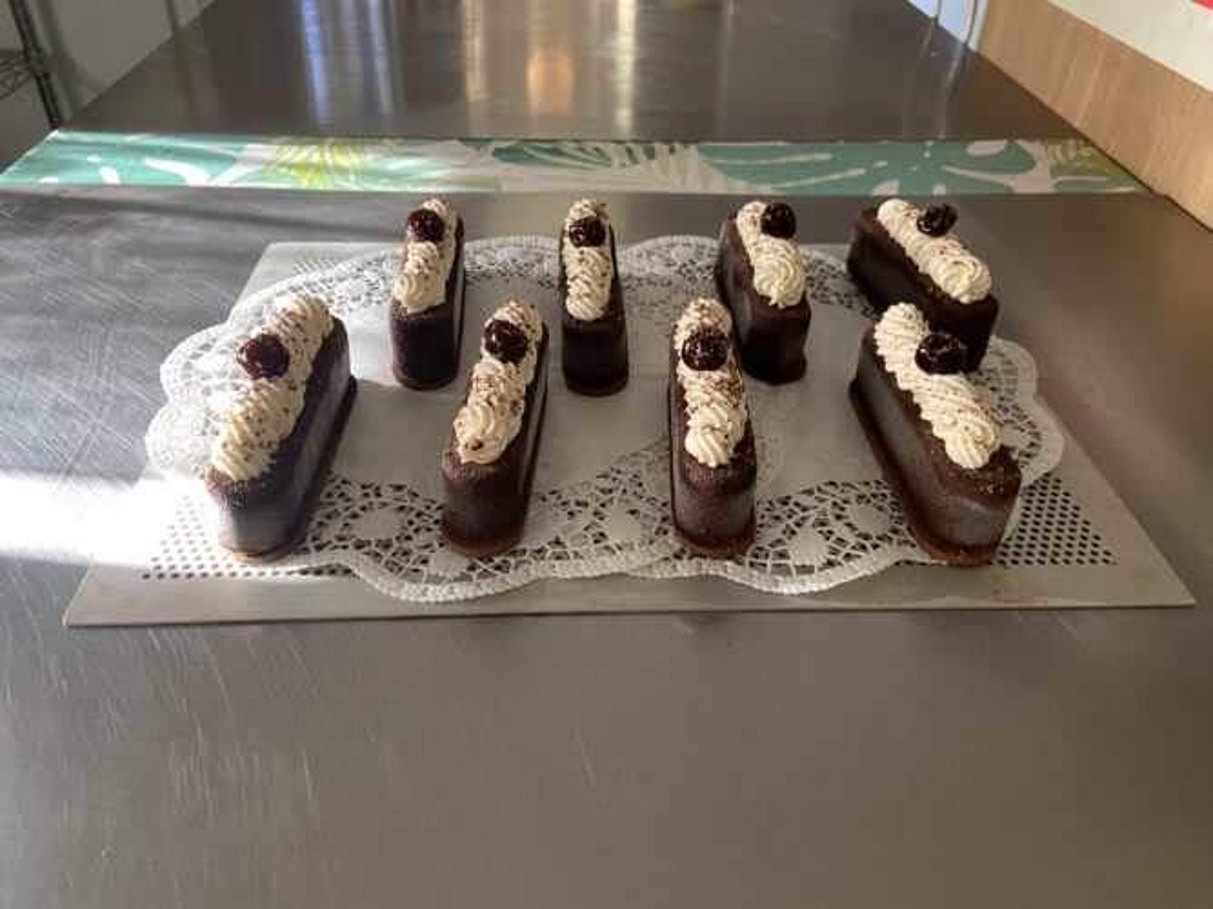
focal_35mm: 26
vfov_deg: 53.0
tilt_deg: -37.9
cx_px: 606
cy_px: 454
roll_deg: -2.7
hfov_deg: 67.3
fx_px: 911
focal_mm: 4.25
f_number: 1.8
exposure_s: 1/60
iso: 200
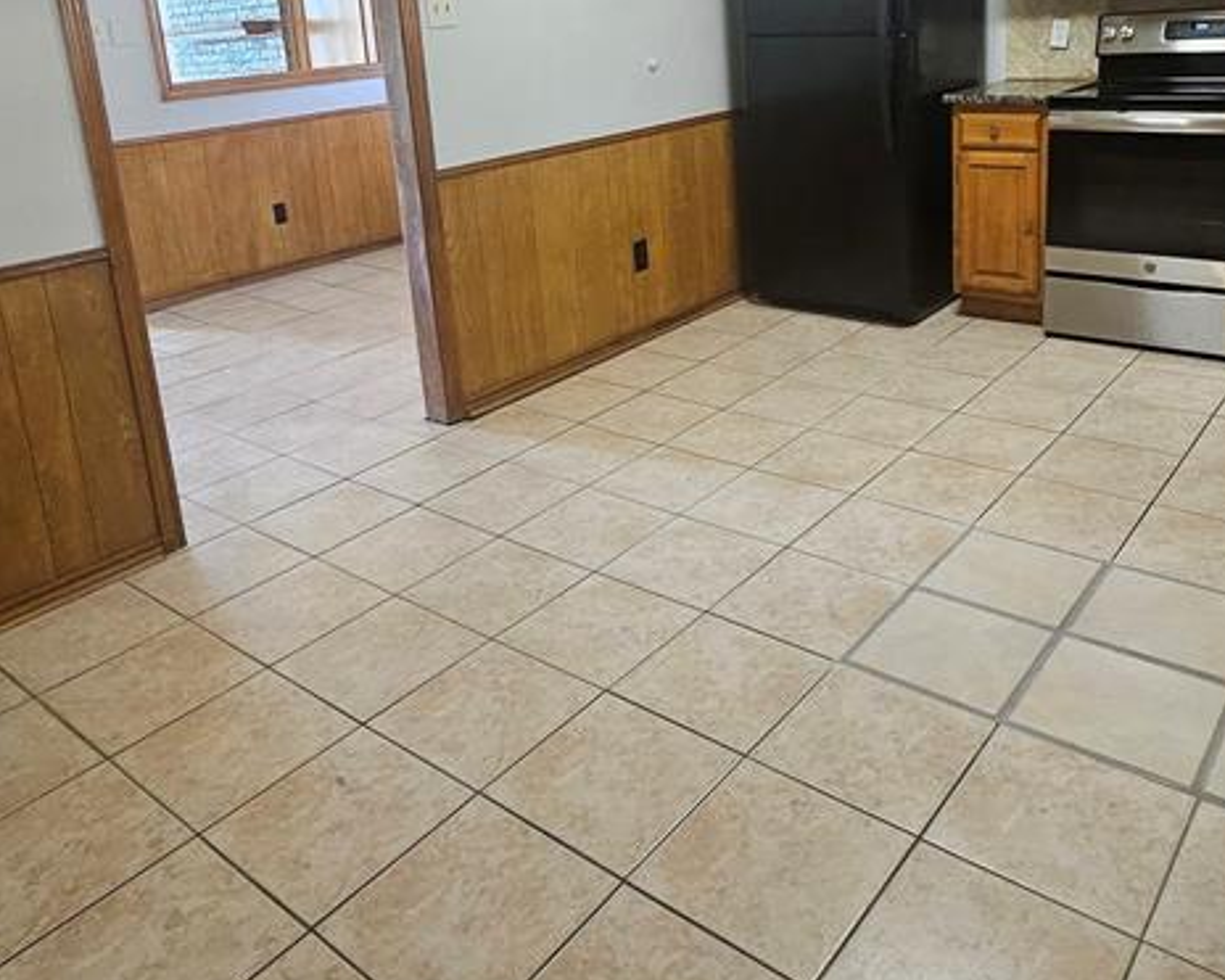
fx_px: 1015
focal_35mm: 28
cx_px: 673
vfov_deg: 49.5
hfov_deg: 62.1
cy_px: 248
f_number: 2.2
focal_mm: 1.74
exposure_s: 1/60
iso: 400
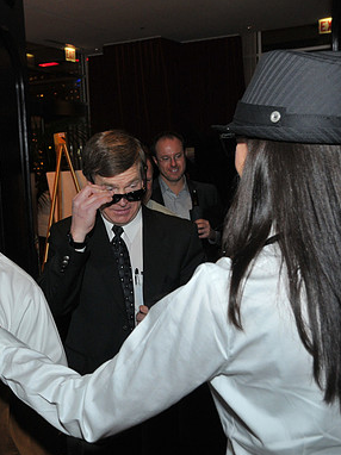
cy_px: 228
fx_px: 720
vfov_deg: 35.1
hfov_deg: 26.0
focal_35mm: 55
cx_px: 49
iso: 640
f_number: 5.6
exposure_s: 1/40
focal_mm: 25
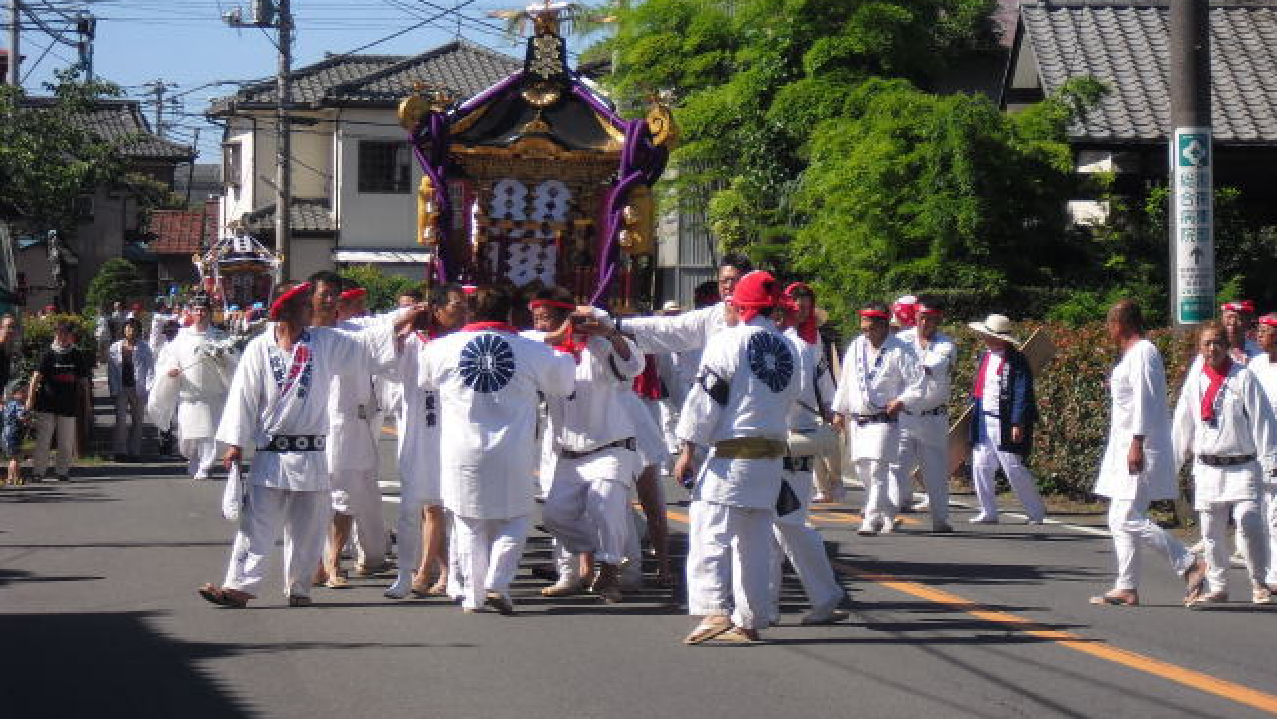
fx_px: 3962
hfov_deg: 18.3
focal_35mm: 117
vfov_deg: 10.4
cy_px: 310
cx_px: 638
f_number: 5.6
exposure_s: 1/320
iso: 64
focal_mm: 18.9
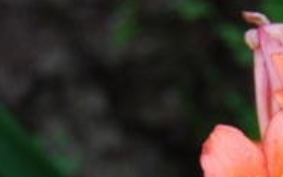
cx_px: 317
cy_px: 300
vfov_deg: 4.0
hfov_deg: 6.5
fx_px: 2492
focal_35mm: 323
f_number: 5
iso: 100
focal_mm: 56
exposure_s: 1/25
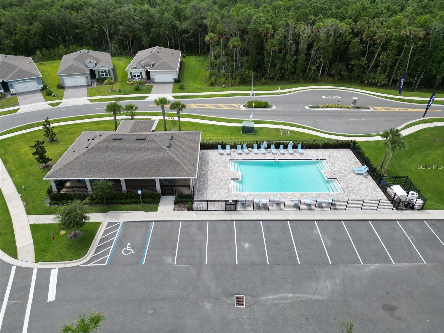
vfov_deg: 56.8
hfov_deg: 71.6
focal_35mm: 24
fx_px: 308
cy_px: 166
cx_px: 222
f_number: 1.7
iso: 130
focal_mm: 6.72
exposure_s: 1/2000
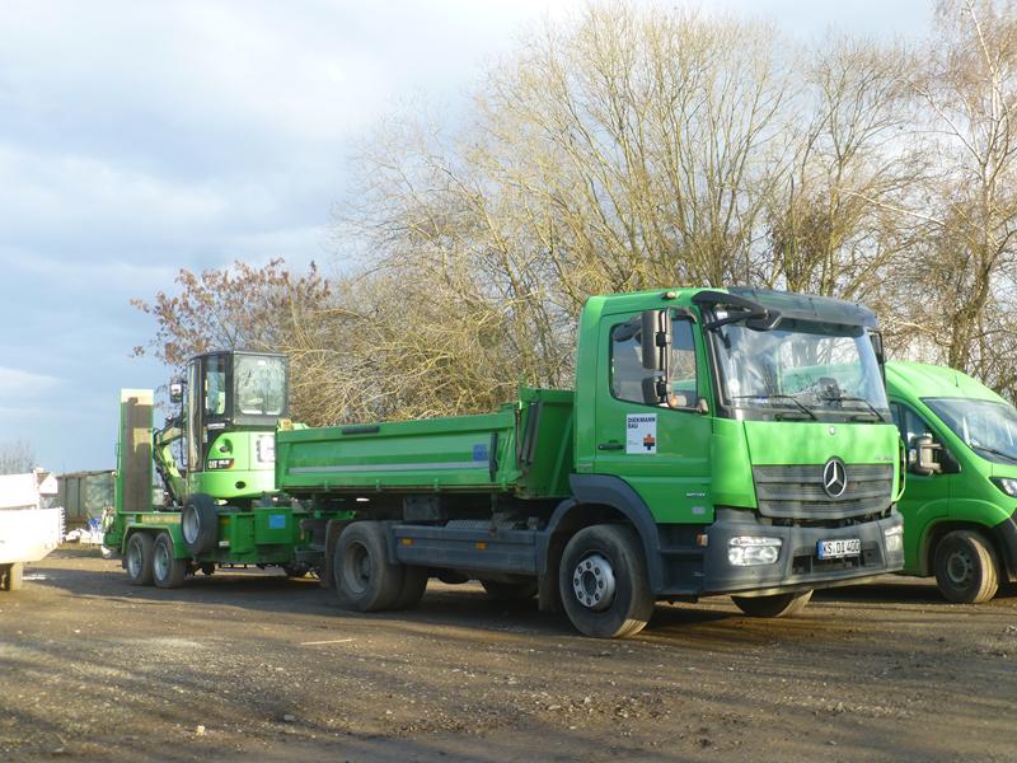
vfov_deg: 35.1
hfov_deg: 45.8
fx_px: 1205
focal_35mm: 41
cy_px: 382
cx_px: 508
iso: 100
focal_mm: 7.4
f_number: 3.9
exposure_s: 1/200
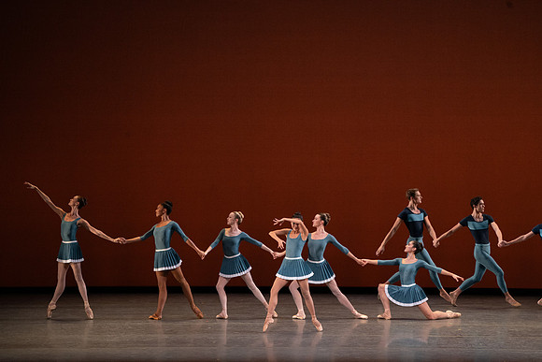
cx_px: 271
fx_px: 2786
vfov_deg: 7.4
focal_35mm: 185
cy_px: 181
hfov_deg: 11.1
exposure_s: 1/400
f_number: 9
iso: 5000
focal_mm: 185
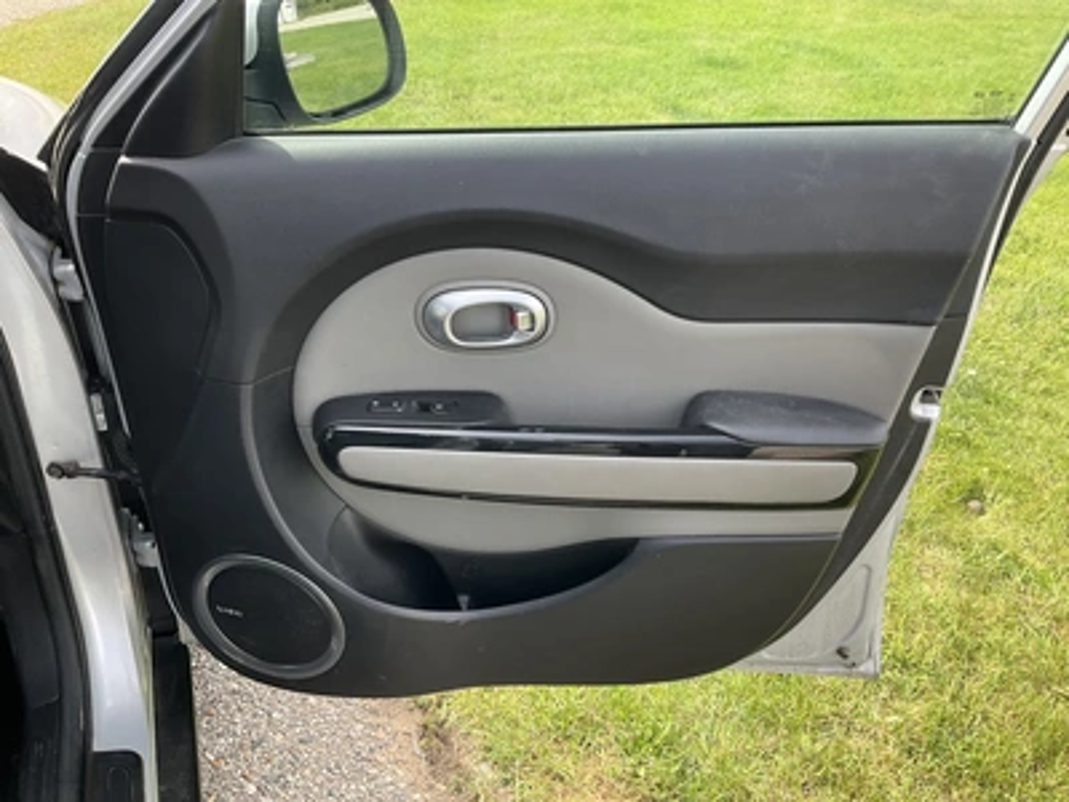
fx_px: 896
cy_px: 401
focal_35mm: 29
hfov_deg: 61.7
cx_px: 534
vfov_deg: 48.2
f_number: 1.8
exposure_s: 1/177
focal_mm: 3
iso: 20
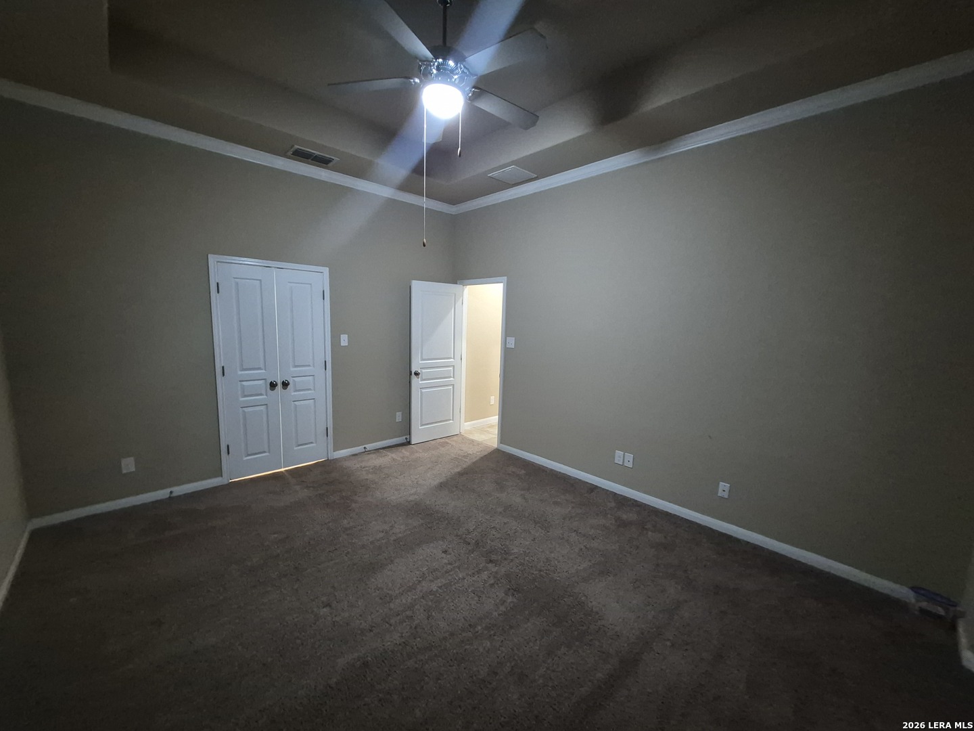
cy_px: 366
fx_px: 366
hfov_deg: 106.2
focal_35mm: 13
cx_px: 487
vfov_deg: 89.9
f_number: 2.2
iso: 1600
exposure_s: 1/40
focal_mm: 1.74
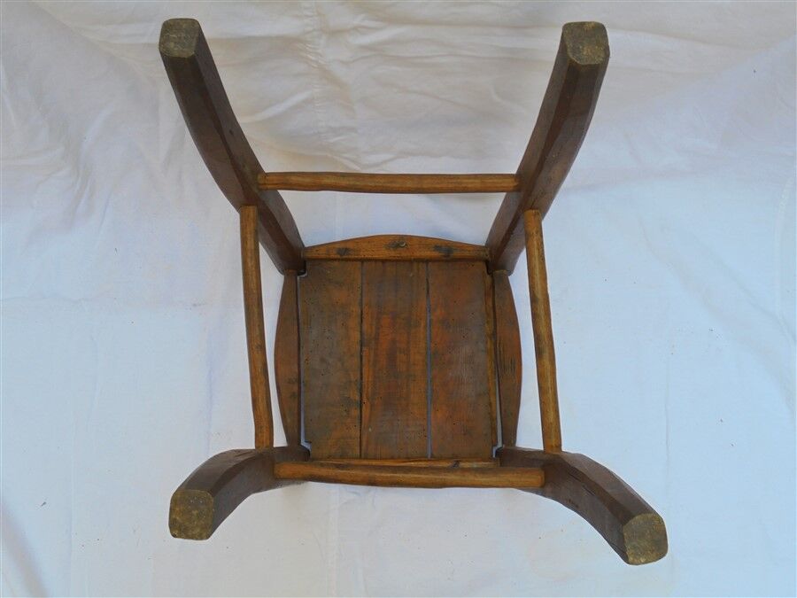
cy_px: 299
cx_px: 398
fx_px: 875
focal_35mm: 38
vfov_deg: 37.7
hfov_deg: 49.0
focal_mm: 6.9
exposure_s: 1/30
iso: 100
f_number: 4.2
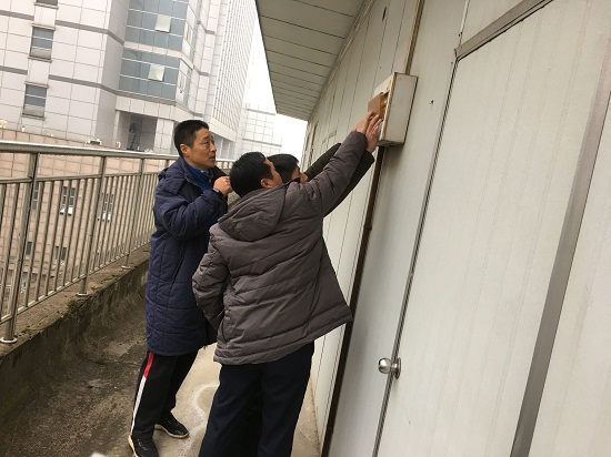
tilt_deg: -4.3
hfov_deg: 61.7
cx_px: 306
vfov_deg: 48.2
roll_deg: -10.1
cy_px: 228
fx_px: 512
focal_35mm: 29
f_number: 2.2
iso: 32
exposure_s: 1/33
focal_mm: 4.15
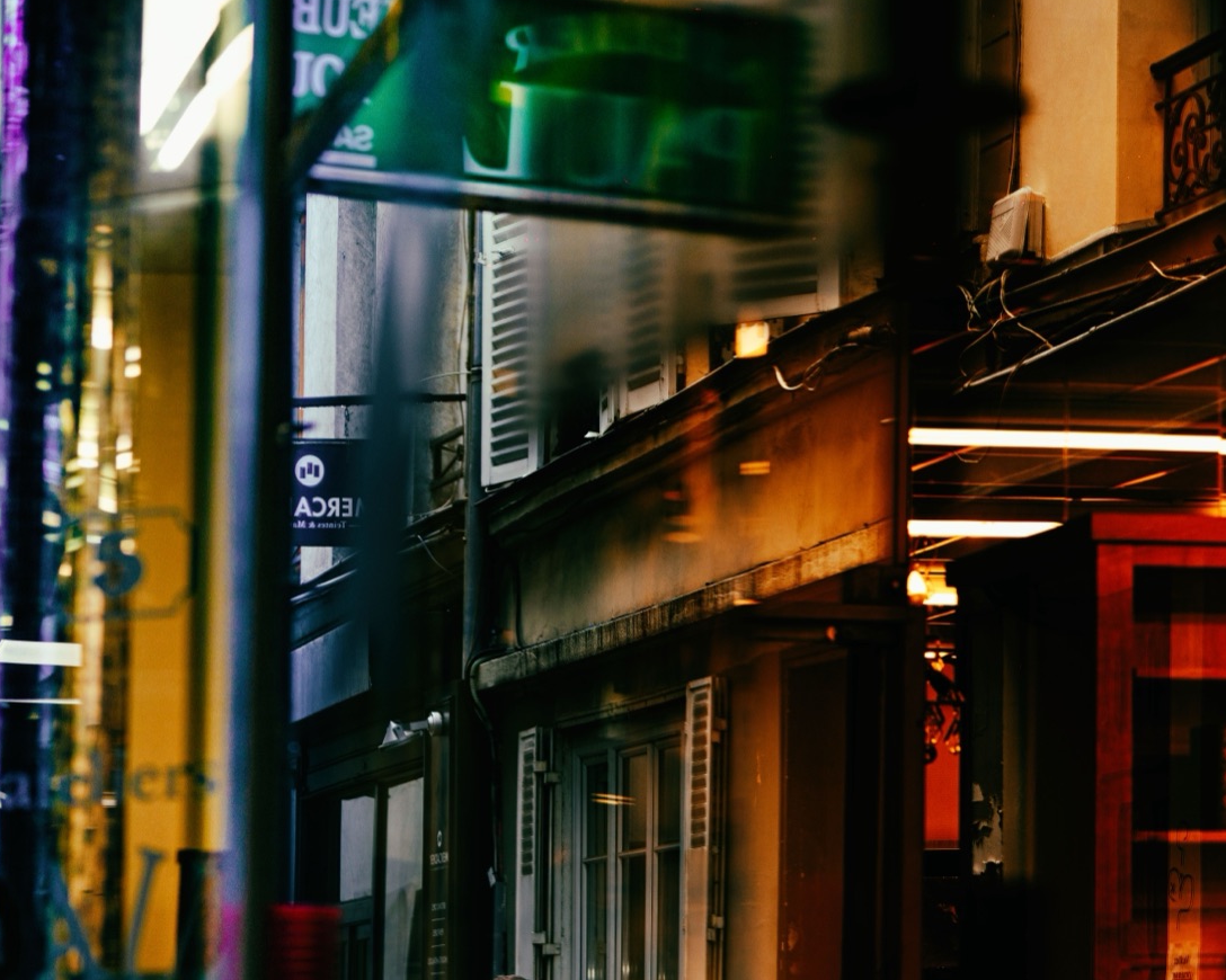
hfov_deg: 14.5
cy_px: 540
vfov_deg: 11.7
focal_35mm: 132
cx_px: 954
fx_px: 4789
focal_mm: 85
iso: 50
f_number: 4
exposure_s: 1/200
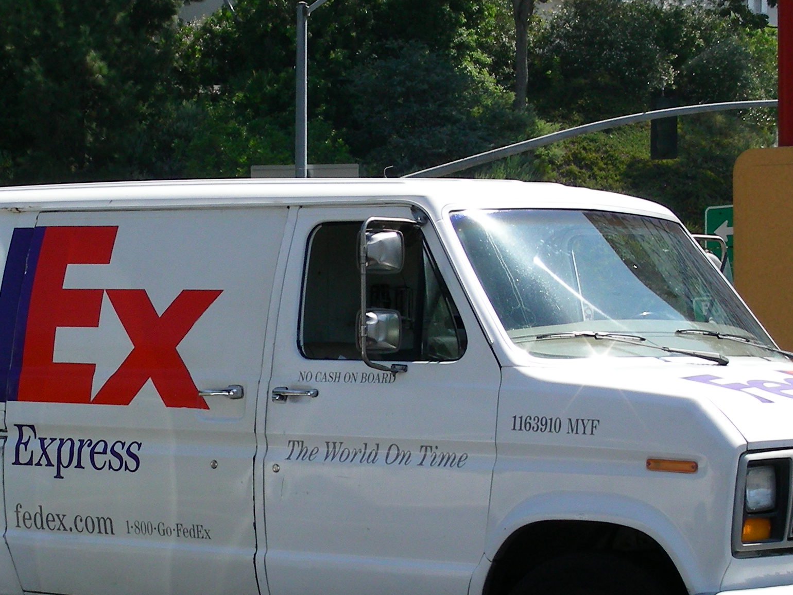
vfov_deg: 11.6
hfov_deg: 15.4
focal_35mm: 128
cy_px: 301
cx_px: 338
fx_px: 2932
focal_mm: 11.7
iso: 50
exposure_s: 1/611
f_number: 4
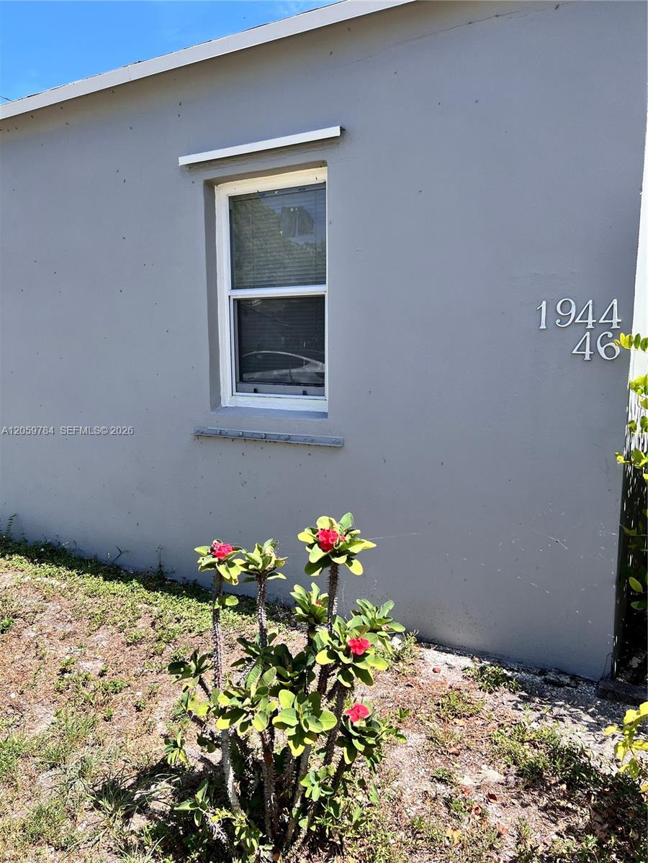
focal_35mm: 26
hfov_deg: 53.1
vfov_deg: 67.3
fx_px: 649
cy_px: 432
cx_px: 324
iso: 50
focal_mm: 5.7
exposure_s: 1/1779
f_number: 1.5
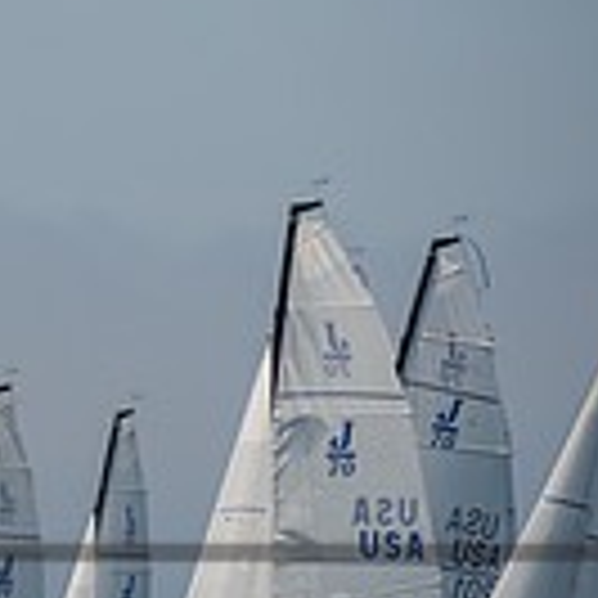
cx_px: -783
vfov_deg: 2.1
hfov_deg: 2.1
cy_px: 581
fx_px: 16163
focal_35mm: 827
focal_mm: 200
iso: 640
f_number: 9
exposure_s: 1/1000
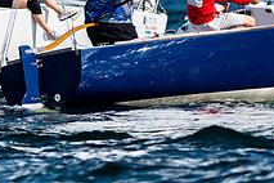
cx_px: 68
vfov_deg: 1.1
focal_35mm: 1227
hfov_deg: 1.7
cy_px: -51
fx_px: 9338
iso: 200
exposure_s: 1/4000
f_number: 5
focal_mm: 300
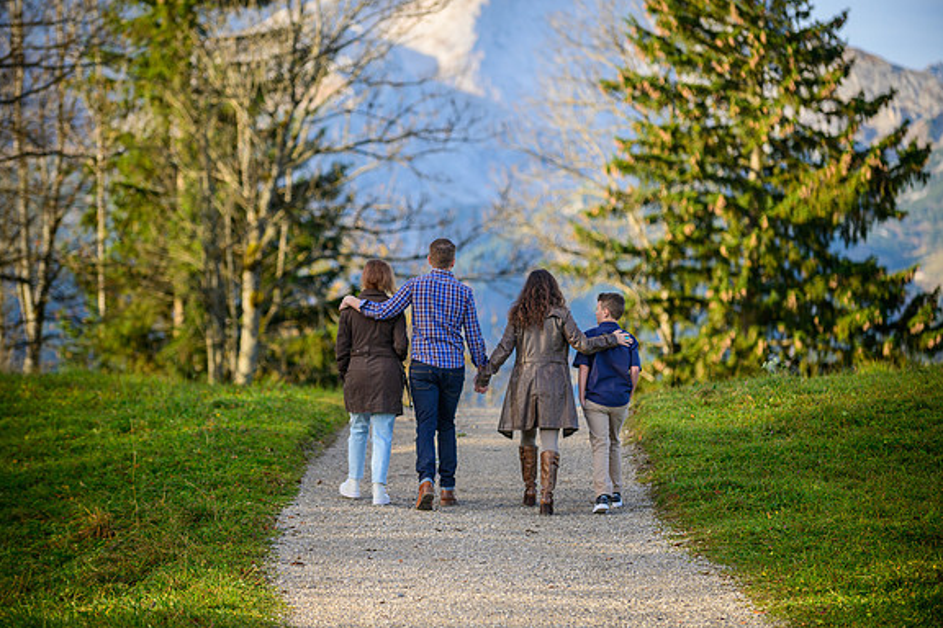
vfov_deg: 9.1
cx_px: 472
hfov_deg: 13.6
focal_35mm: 151
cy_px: 314
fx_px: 3955
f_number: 3.2
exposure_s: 1/640
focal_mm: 150
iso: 100
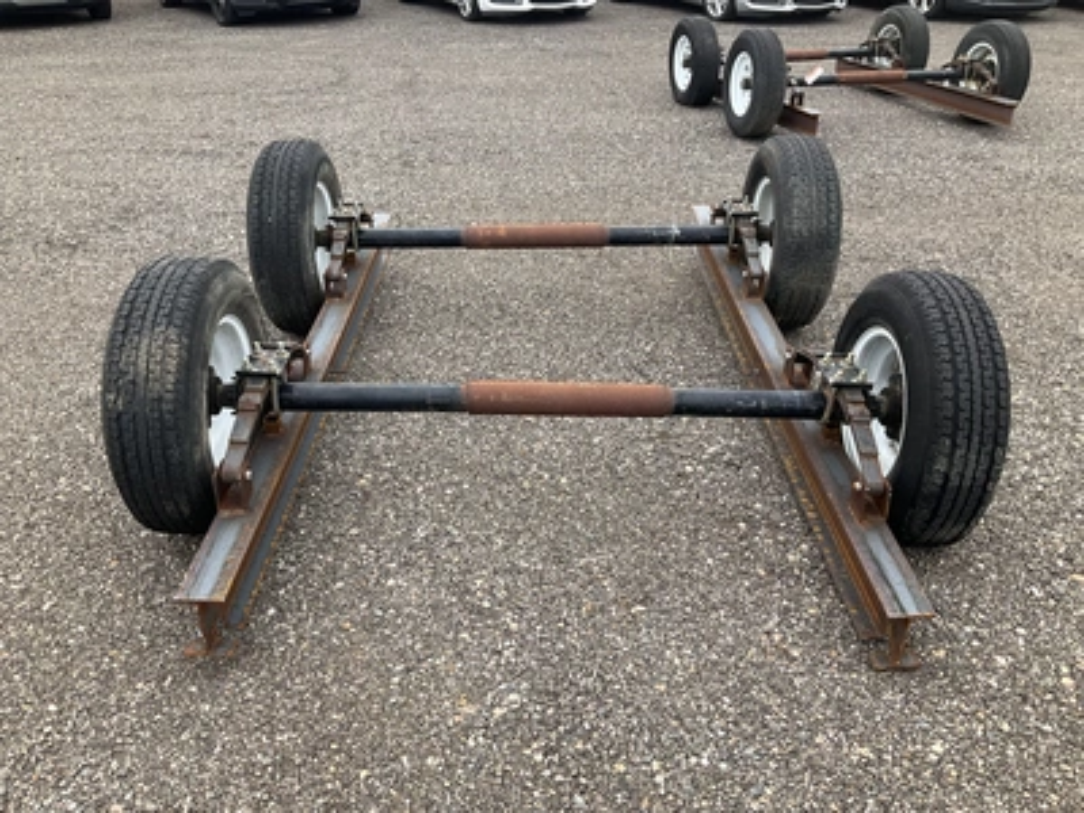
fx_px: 908
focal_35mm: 29
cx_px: 542
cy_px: 406
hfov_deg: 61.7
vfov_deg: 48.2
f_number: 1.8
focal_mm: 3
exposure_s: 1/613
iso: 25
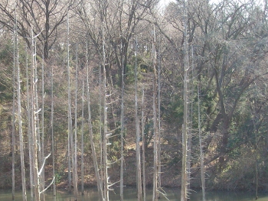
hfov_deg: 29.3
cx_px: 41
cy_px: 158
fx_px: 496
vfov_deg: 22.7
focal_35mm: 64
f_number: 2.8
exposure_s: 1/96
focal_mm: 5.7
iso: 64
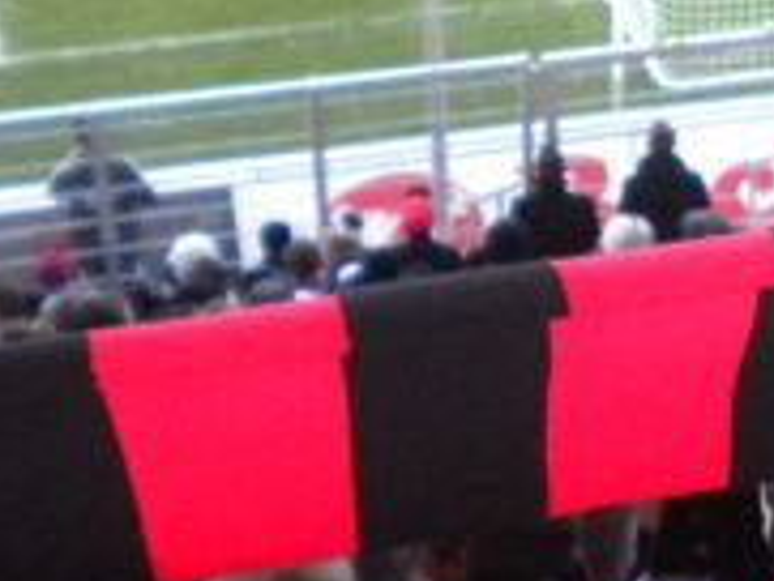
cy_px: 182
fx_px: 2461
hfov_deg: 17.1
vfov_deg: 13.5
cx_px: 932
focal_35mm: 110
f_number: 3.1
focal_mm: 6.3
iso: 400
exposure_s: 1/333
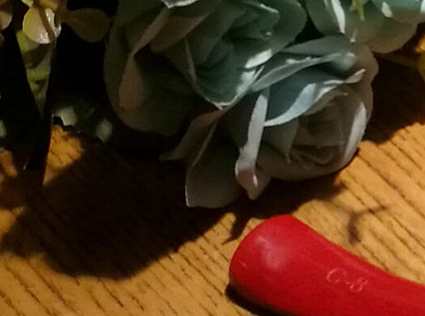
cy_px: 84
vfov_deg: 10.9
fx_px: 1651
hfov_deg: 14.2
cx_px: 514
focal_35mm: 135
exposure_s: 1/33.3
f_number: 2
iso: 200
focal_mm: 4.04
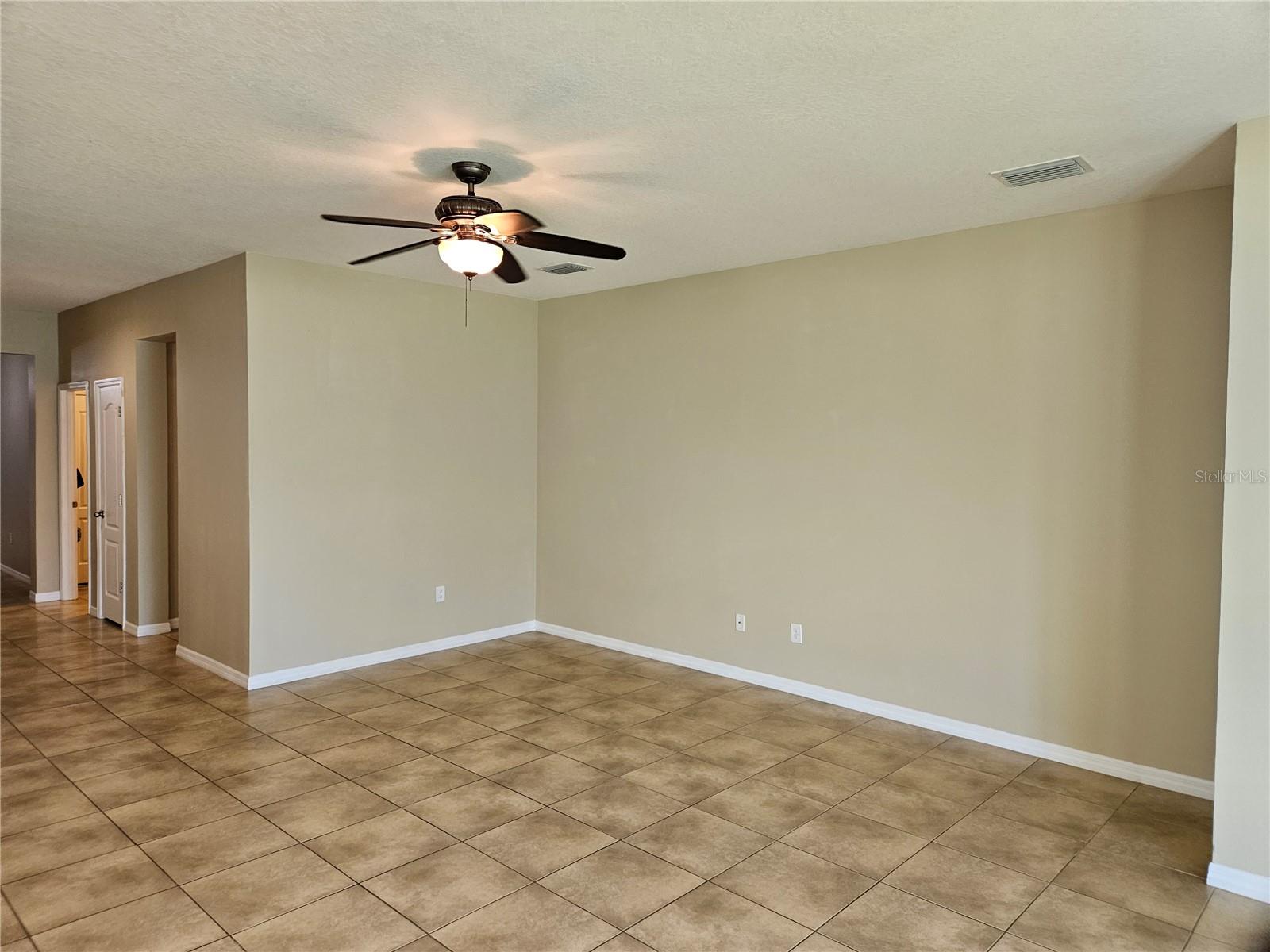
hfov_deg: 73.9
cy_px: 476
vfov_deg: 58.9
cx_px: 635
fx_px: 844
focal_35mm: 23
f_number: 1.8
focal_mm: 5.4
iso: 160
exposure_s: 1/120
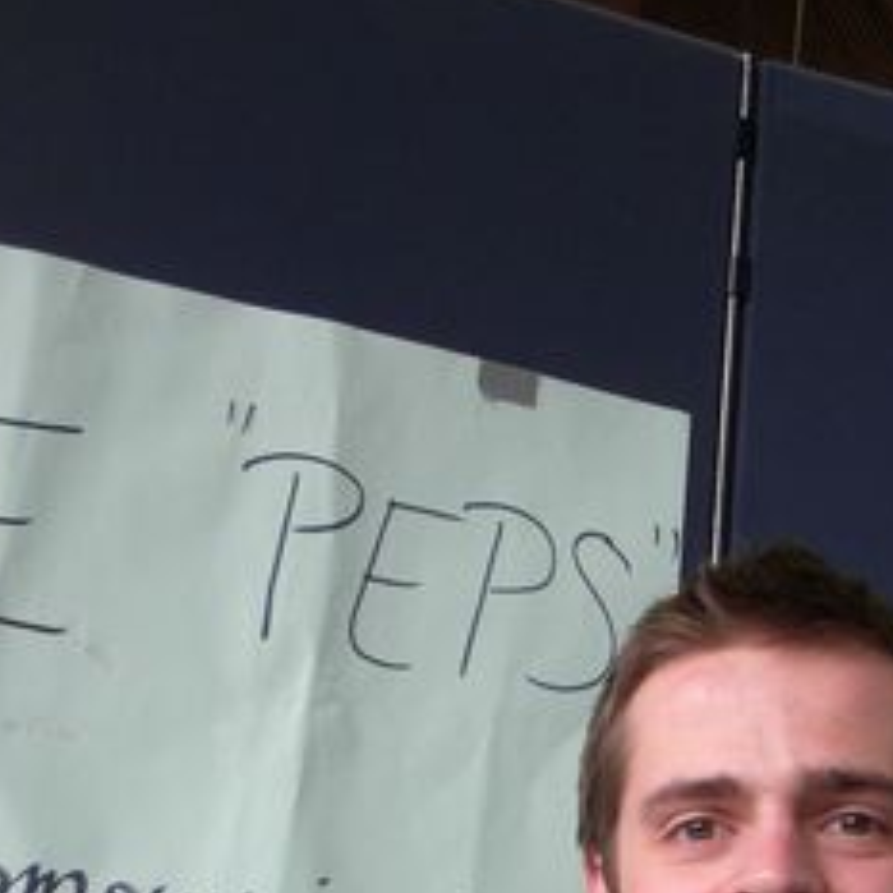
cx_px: 824
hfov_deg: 18.9
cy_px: 1146
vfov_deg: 18.1
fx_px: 2627
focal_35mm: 90
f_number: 3.5
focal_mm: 6.6
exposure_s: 1/74.8
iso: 125
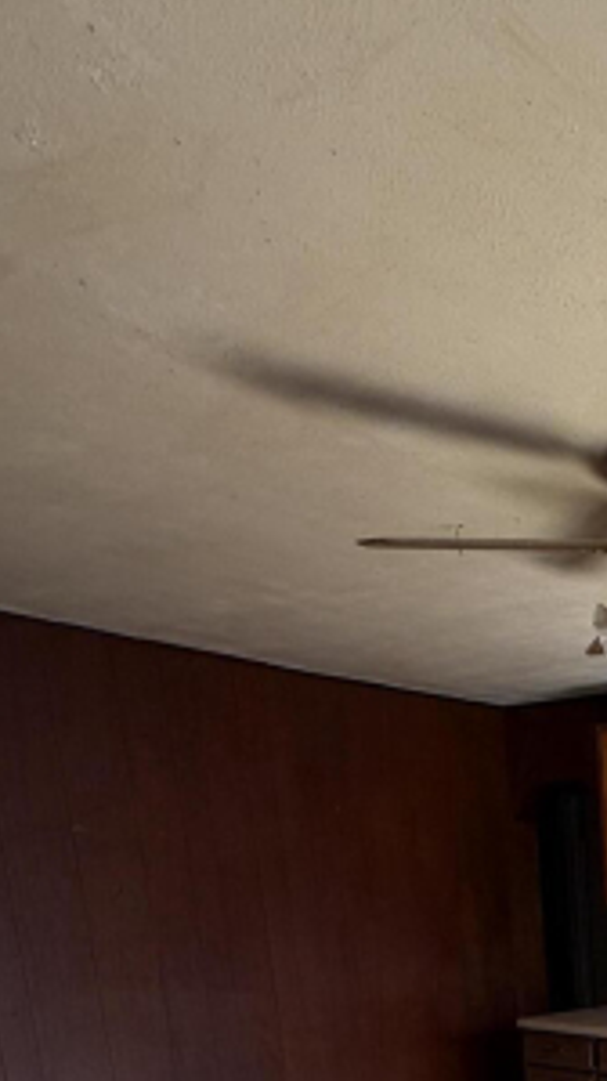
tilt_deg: -12.0
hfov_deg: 26.5
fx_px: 974
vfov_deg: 48.0
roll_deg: -0.7
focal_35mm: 34
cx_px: 878
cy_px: 1079
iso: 40
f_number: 2.2
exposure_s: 1/176
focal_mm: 2.22
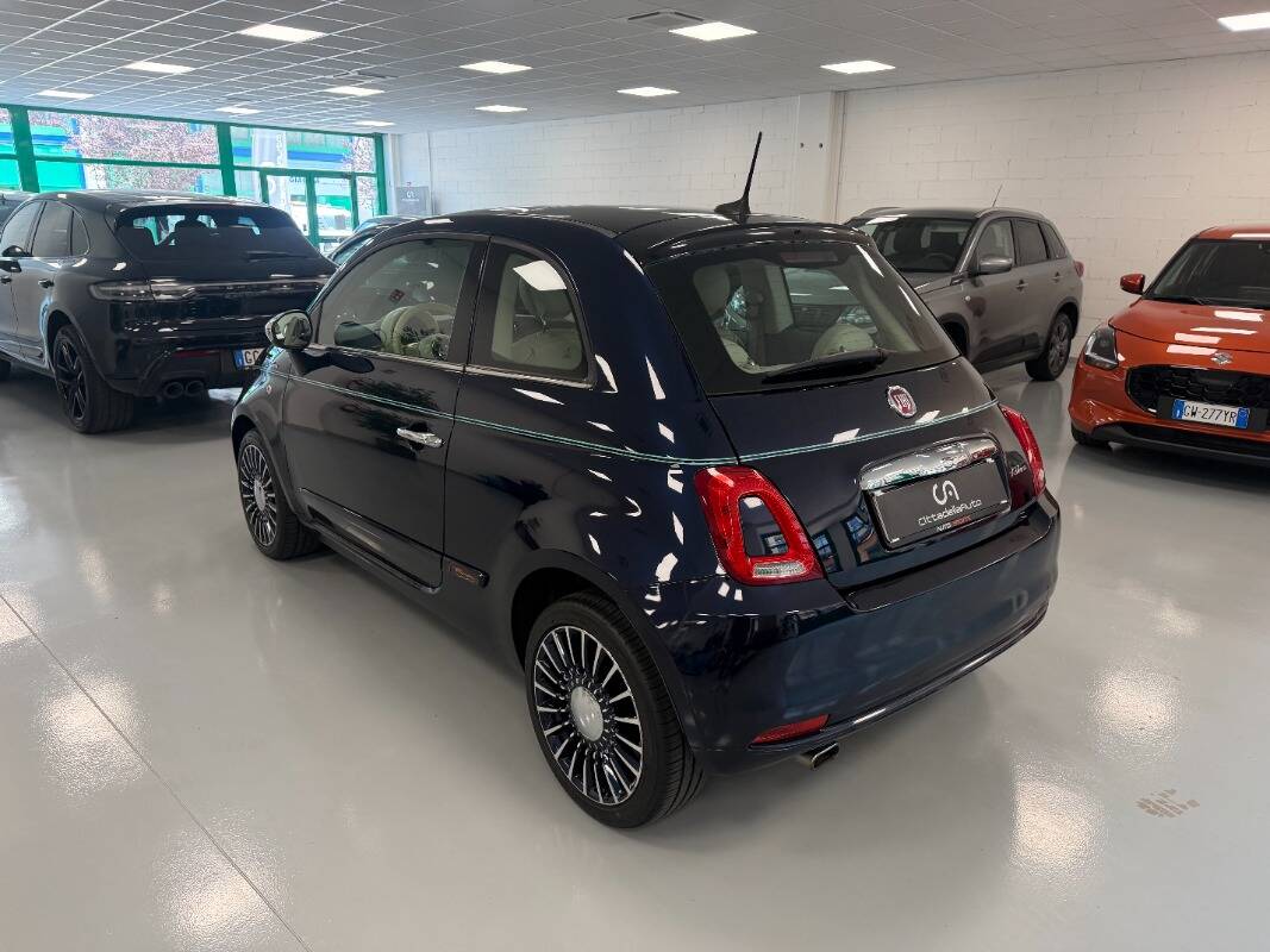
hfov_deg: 71.6
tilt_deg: -15.9
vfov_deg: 56.8
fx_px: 880
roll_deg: -0.3
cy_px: 476
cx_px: 635
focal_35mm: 24
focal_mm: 6.76
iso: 160
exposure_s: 1/100
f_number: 1.78
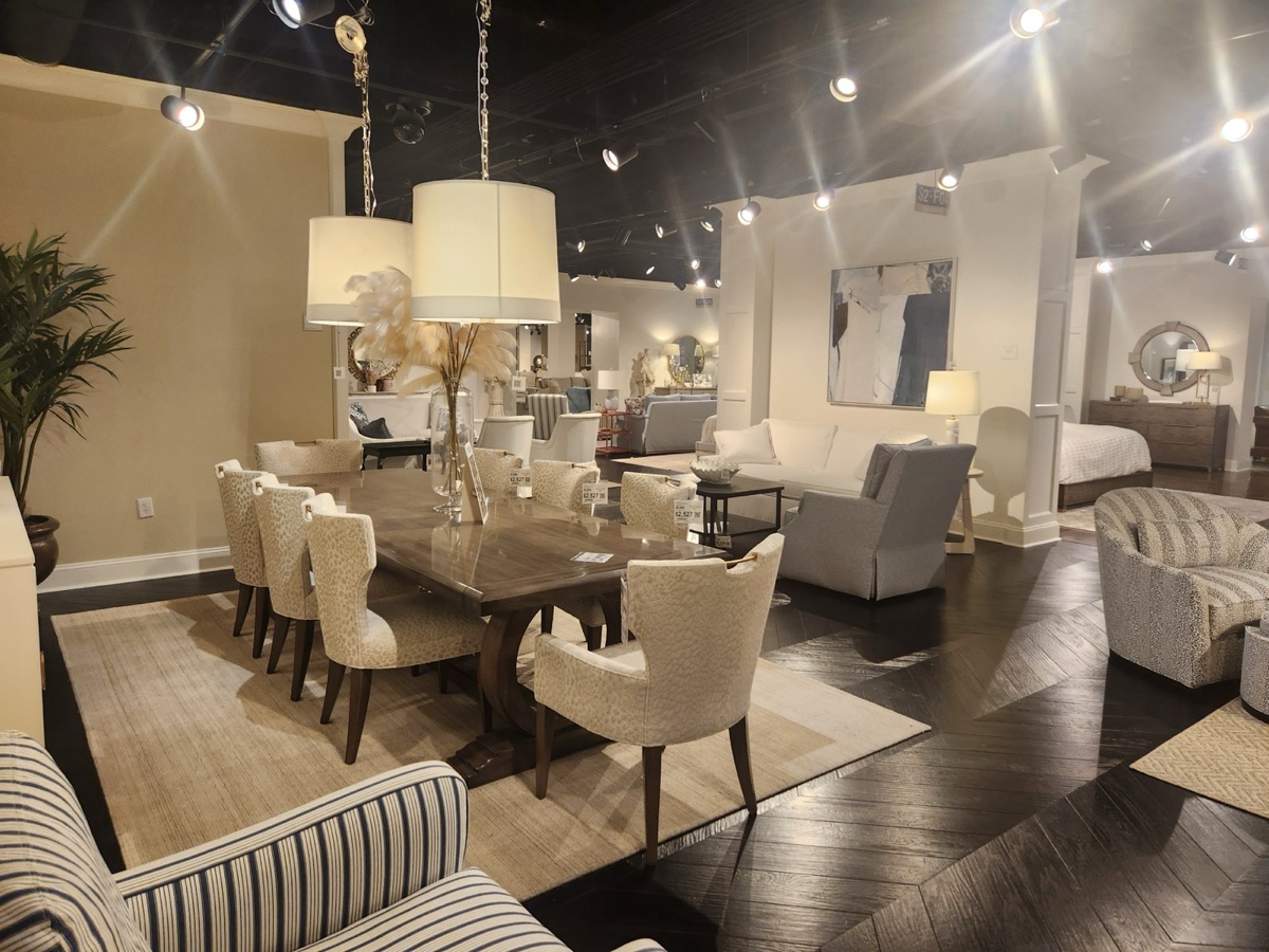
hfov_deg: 73.9
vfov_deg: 58.9
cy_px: 476
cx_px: 634
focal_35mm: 23
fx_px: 843
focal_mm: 5.4
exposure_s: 1/120
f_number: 1.8
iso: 200
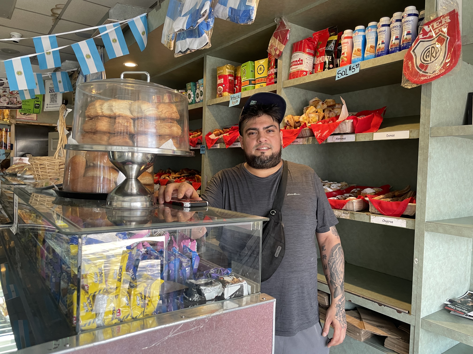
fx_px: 355
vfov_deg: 53.1
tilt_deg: -1.8
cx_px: 236
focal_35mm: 26
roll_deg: -2.0
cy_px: 177
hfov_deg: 67.3
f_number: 1.6
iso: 100
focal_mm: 4.2
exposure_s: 1/60
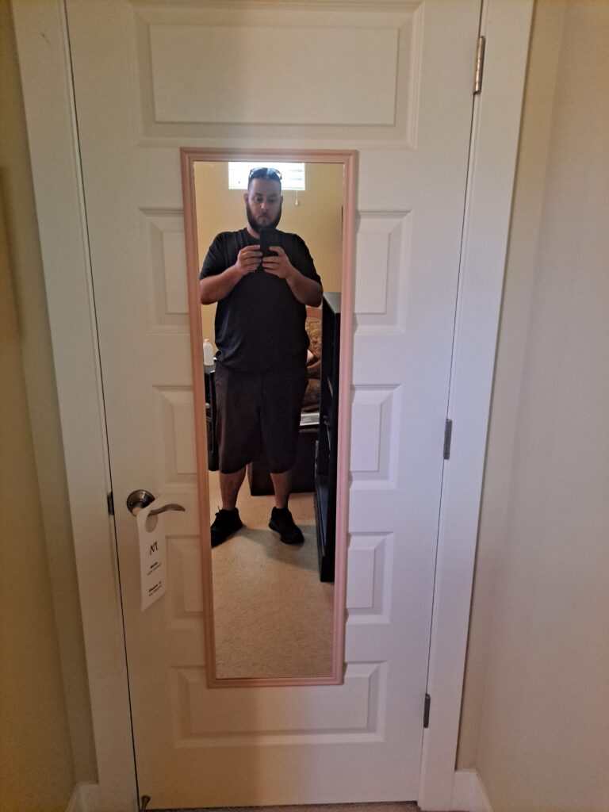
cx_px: 304
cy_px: 406
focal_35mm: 25
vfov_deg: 69.4
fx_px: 586
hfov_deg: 54.9
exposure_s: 1/24
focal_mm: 4.6
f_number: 2
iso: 500
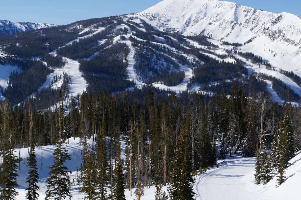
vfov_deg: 19.9
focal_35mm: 68
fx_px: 569
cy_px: 94
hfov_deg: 29.5
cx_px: 180
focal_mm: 33.4
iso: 100
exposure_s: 1/100
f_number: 16
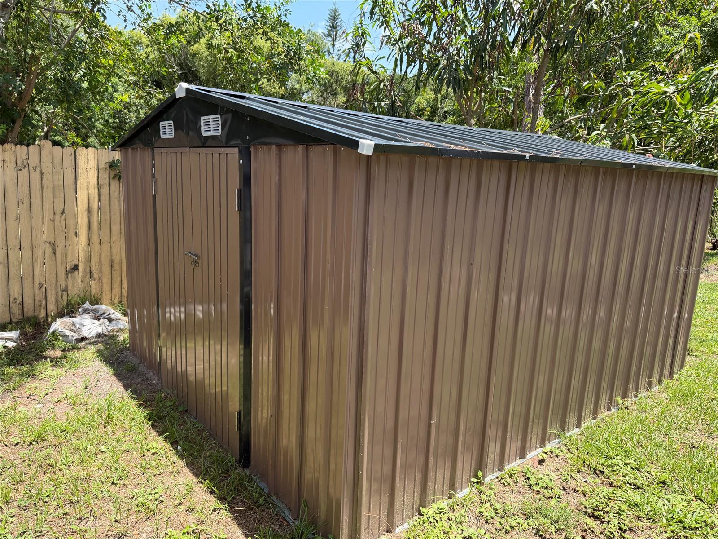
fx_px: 498
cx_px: 359
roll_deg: -1.8
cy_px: 270
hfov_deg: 71.6
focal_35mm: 24
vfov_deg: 56.8
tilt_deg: -8.9
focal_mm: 6.76
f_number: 1.78
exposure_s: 1/1437
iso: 100
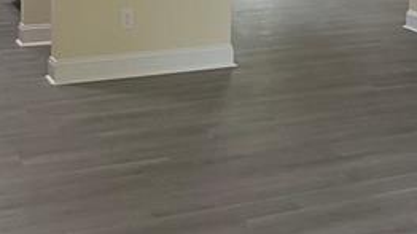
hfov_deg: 25.5
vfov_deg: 14.1
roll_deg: -2.3
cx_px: 279
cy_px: -53
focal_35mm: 83
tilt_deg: -5.5
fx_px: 917
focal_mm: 4.25
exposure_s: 1/60
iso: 80
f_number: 1.8
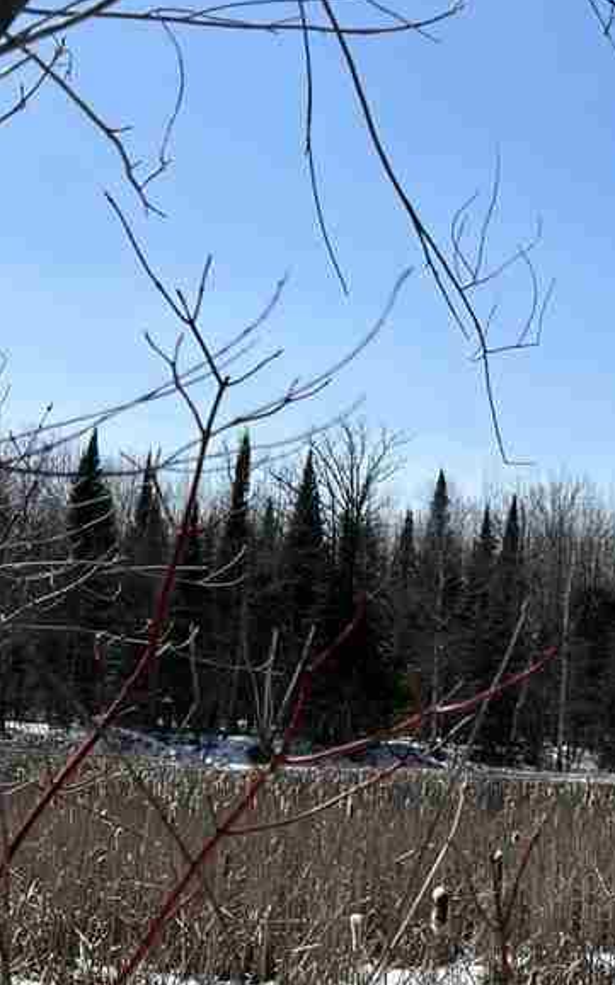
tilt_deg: +5.8
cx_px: 884
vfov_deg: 33.4
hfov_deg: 19.0
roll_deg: -1.7
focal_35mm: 61
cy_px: 564
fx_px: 1637
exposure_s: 1/6579
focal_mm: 5.7
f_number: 1.5
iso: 50
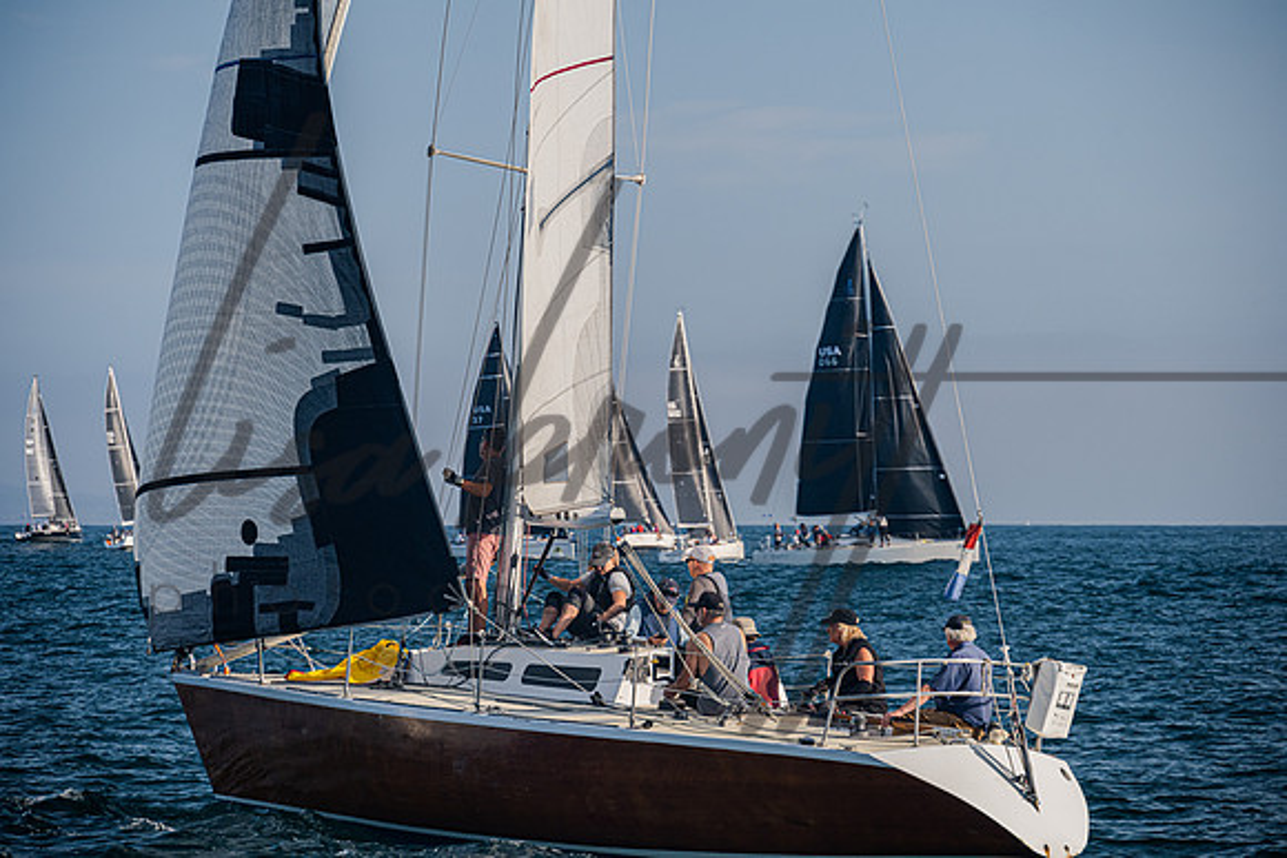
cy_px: 429
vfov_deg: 8.9
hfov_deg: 13.3
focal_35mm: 154
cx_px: 653
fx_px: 5512
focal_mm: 150
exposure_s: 1/1000
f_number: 6.3
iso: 400
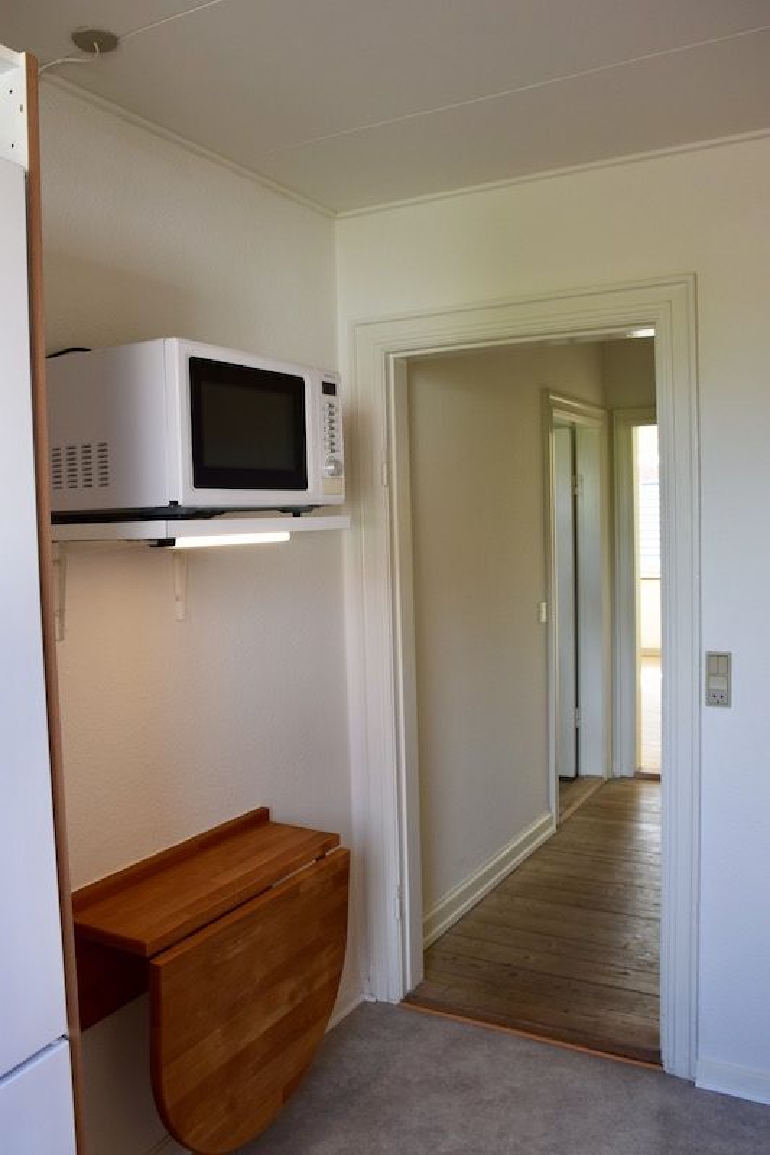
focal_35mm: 30
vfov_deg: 61.9
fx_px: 963
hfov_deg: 43.6
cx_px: 385
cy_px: 578
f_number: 8
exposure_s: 1/50
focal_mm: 20
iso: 400
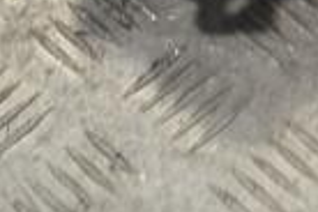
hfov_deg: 8.0
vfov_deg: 5.4
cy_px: -237
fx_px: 2182
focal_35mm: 247
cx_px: 613
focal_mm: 38
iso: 400
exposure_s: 1/100
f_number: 5
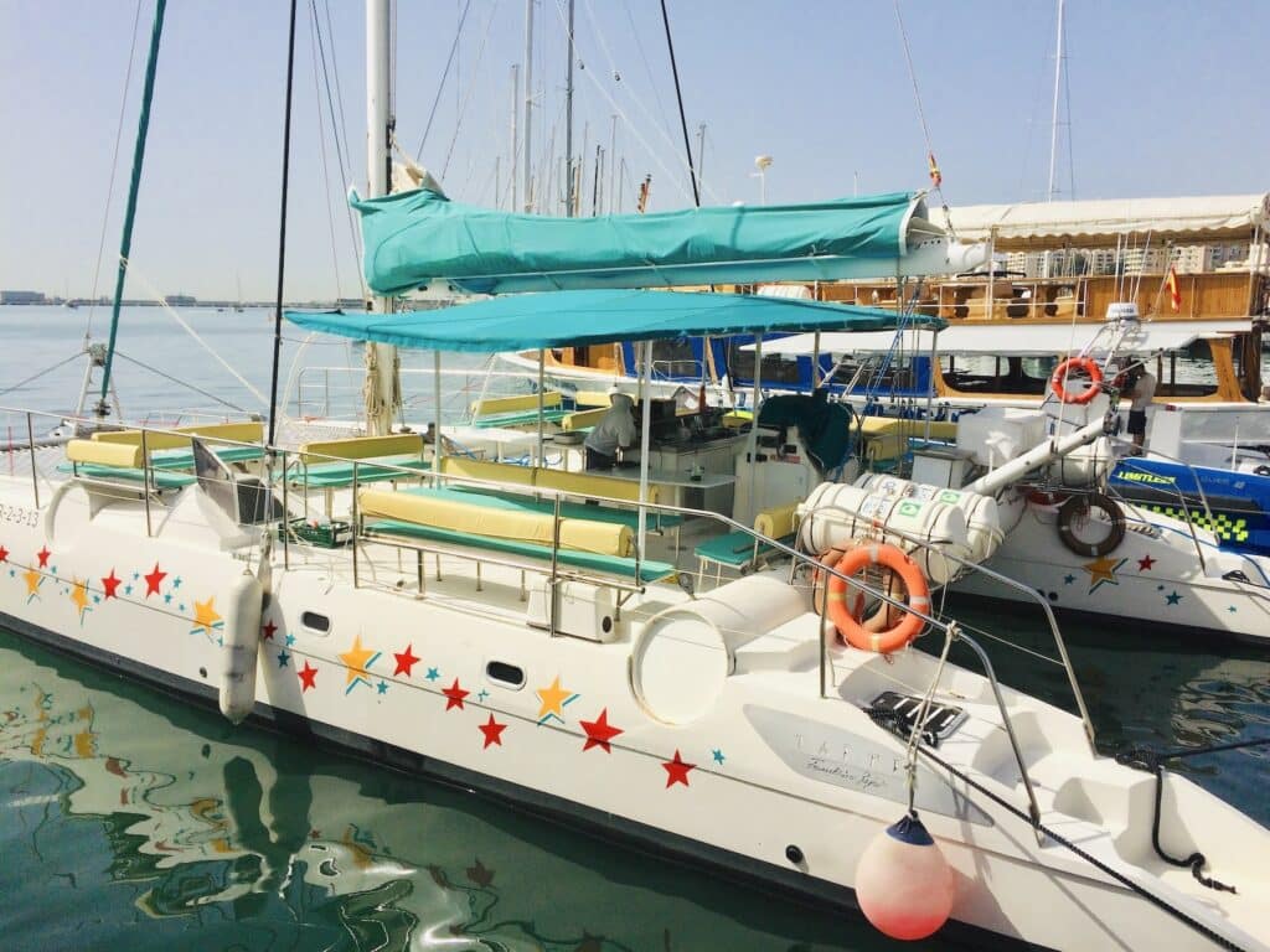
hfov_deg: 61.7
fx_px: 1064
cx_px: 635
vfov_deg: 48.2
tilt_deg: -9.0
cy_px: 476
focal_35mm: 29
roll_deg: -1.0
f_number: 2.2
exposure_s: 1/4566
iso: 32
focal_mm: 4.15
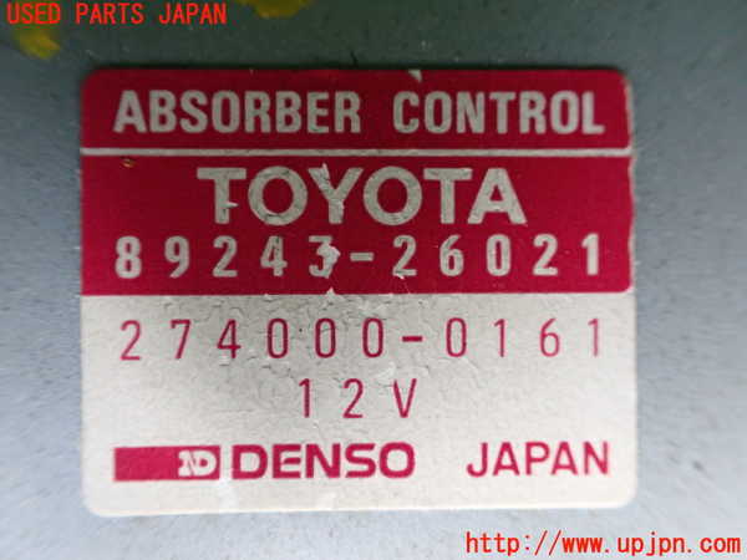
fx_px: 647
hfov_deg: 60.0
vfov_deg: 46.8
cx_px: 374
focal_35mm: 30
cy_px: 280
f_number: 2.3
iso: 800
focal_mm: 5.4
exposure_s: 1/125
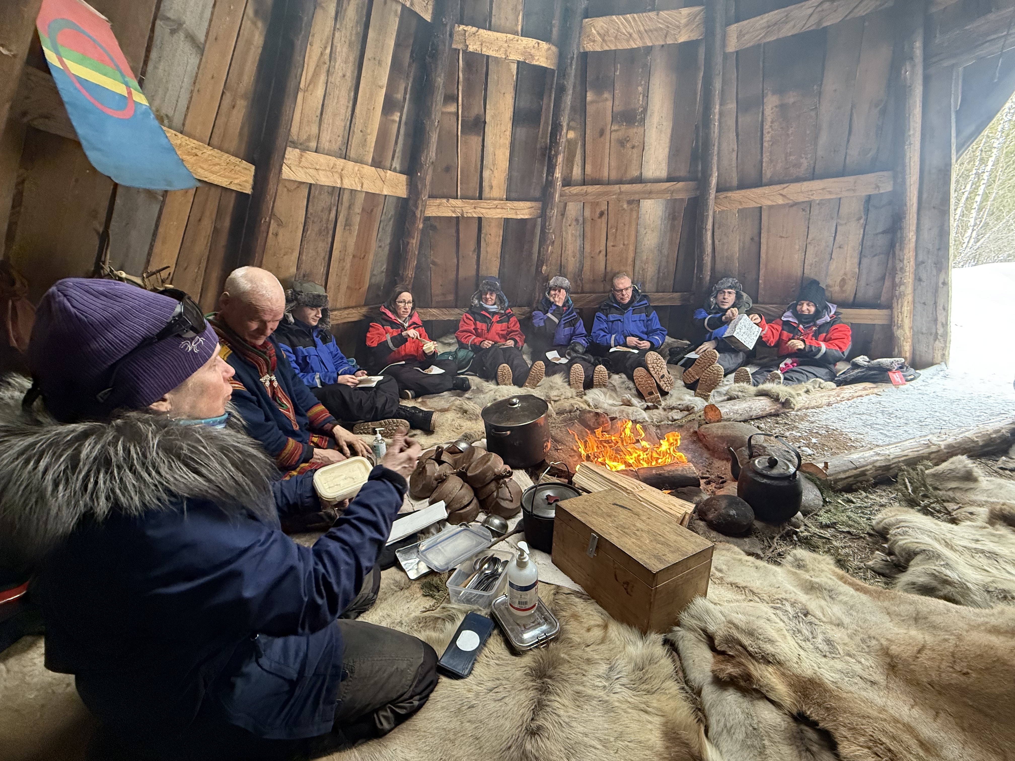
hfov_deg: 102.1
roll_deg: +0.9
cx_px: 508
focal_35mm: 14
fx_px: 411
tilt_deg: -14.8
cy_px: 380
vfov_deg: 85.7
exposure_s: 1/62
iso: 320
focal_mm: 2.22
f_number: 2.2
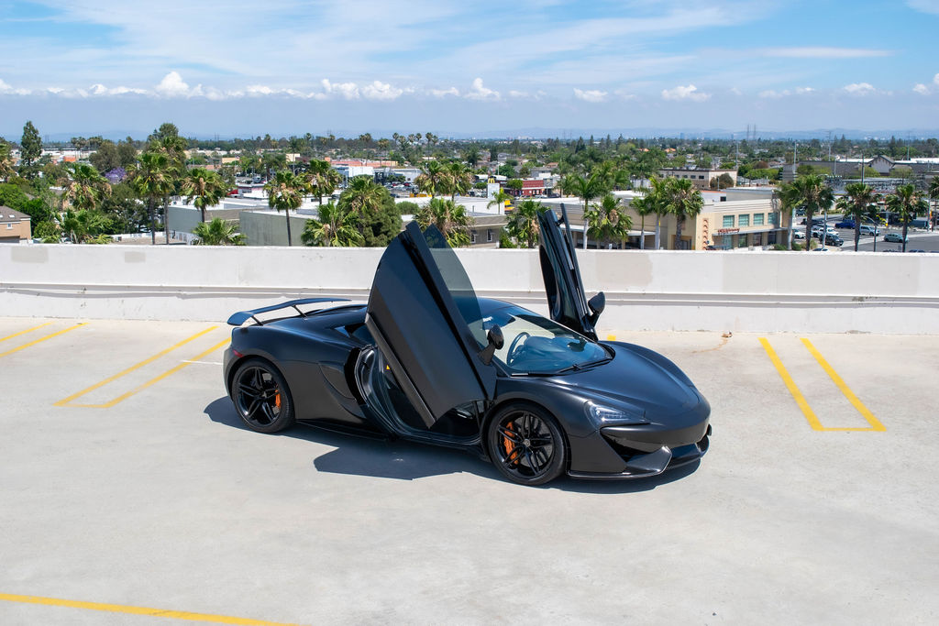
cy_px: 313
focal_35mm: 40
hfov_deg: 47.9
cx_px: 470
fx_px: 1056
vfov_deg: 33.0
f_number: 7.1
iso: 400
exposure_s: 1/2000
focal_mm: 27
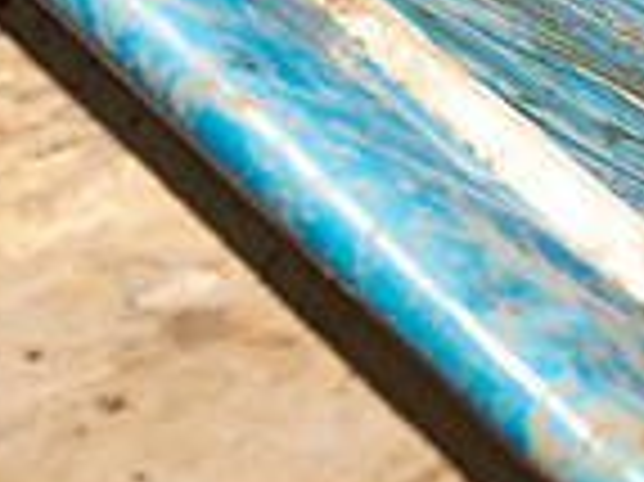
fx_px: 3476
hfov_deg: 9.9
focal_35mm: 187
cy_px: -2
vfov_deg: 7.9
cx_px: 1234
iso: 100
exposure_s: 1/5000
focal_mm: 32
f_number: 4
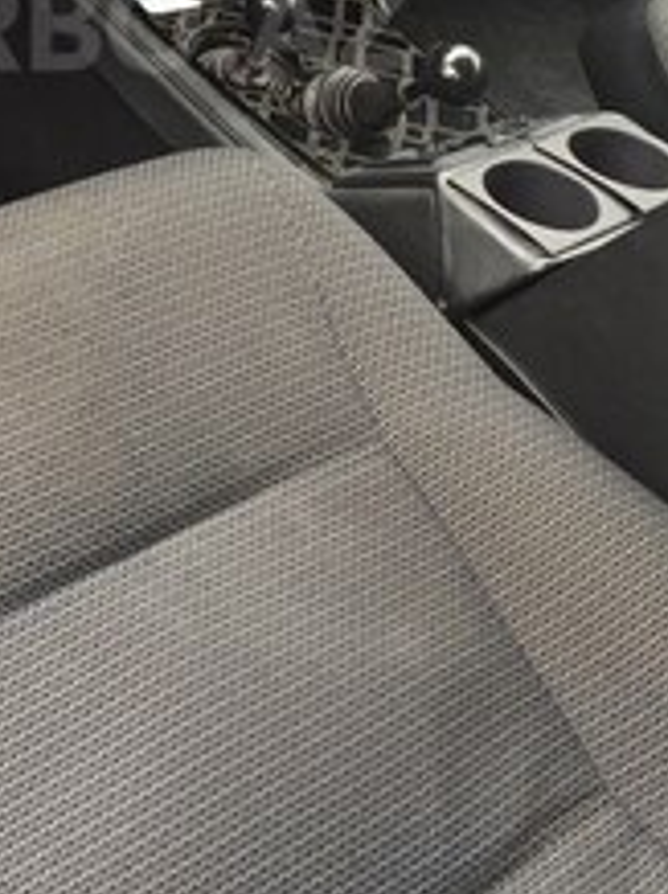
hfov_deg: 21.8
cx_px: 94
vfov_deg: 27.9
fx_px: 1702
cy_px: 25
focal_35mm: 66
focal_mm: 4.15
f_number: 2.2
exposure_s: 1/50
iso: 40
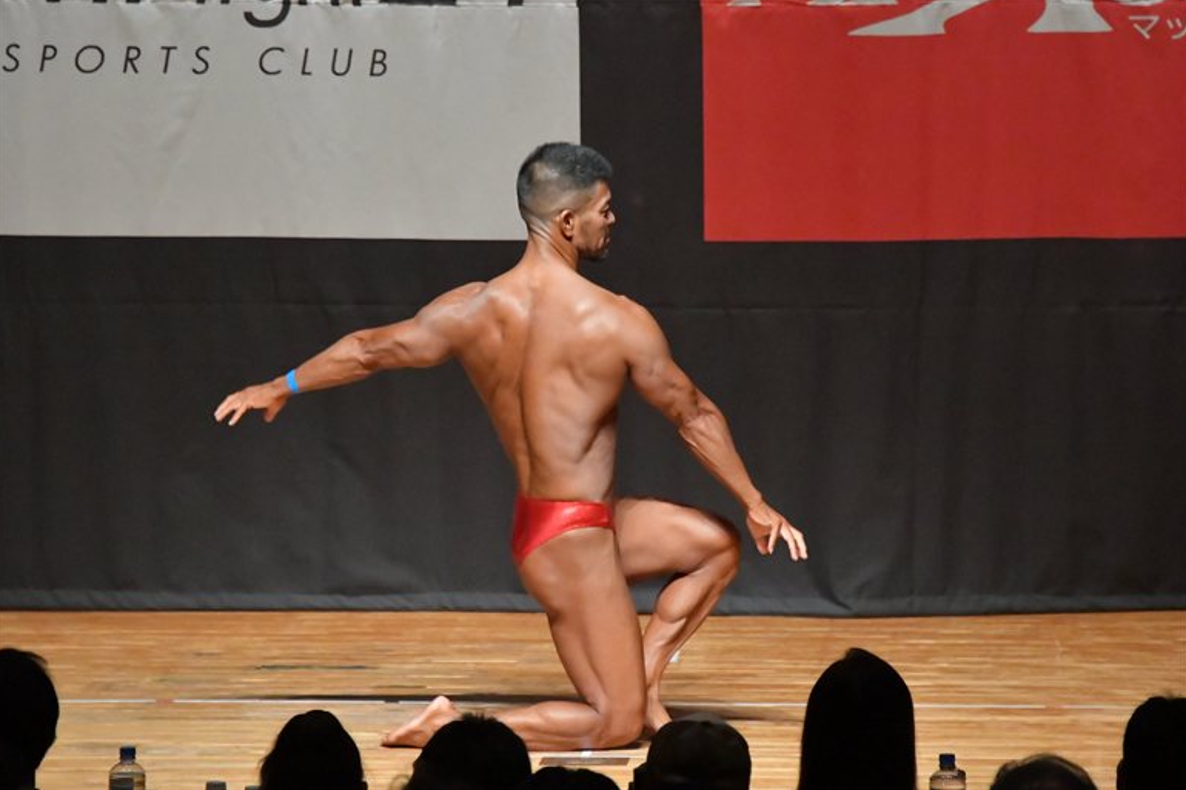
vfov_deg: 4.3
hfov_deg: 6.5
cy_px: 394
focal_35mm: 317
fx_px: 10440
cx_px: 592
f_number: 5.6
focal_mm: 210
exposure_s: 1/400
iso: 12800
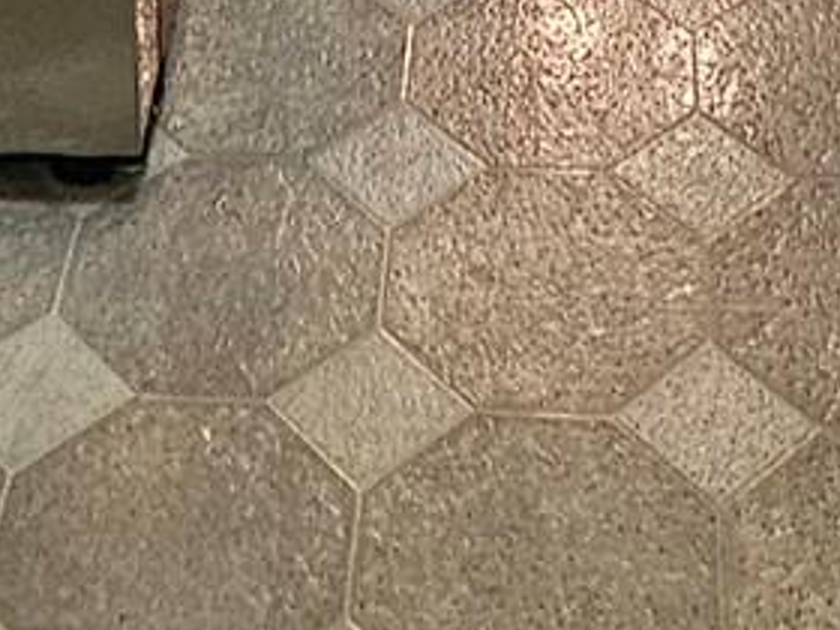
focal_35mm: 95
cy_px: -1383
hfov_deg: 20.6
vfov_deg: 10.2
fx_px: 2305
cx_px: 375
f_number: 2.2
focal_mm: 2.2
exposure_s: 1/40
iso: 320
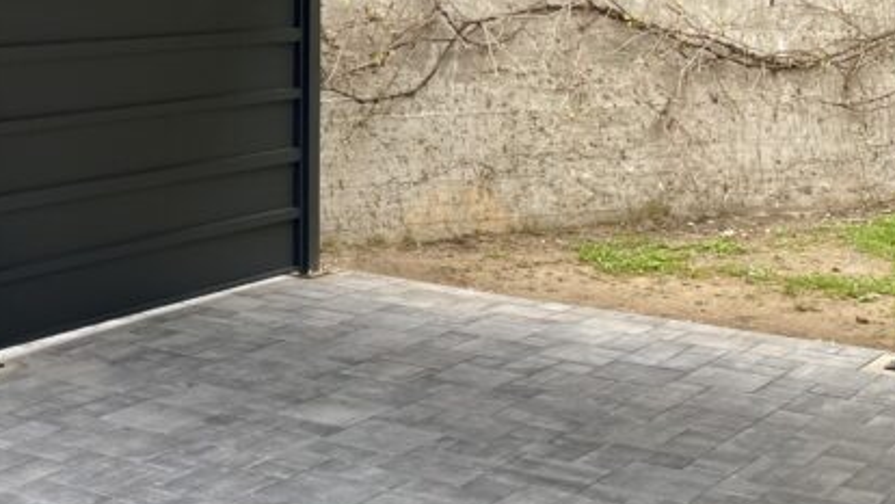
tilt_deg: -5.5
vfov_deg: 17.1
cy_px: 87
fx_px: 1661
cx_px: 199
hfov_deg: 29.6
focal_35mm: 70
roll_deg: -0.2
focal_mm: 4.25
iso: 32
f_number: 1.8
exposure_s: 1/121
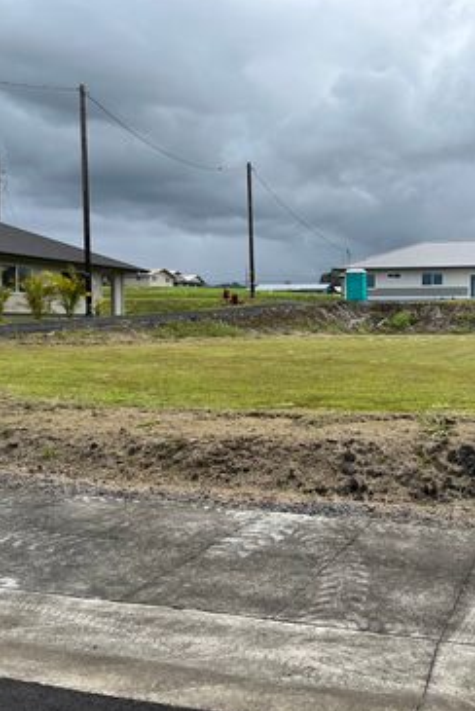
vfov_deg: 51.8
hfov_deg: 34.5
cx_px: 405
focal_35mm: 37
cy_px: 354
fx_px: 731
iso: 50
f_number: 1.6
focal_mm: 5.1
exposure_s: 1/4484
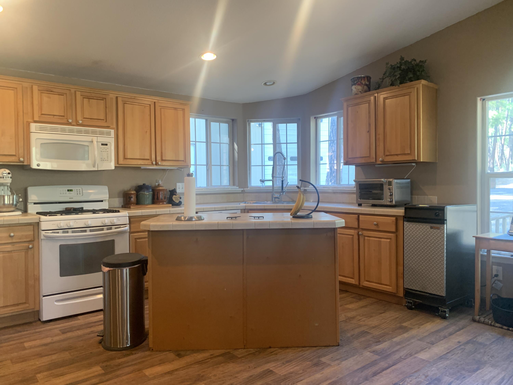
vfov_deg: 53.1
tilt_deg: -0.4
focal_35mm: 26
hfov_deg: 67.3
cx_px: 256
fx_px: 385
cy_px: 192
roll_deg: +0.4
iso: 200
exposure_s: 1/60
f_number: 1.8
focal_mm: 4.25
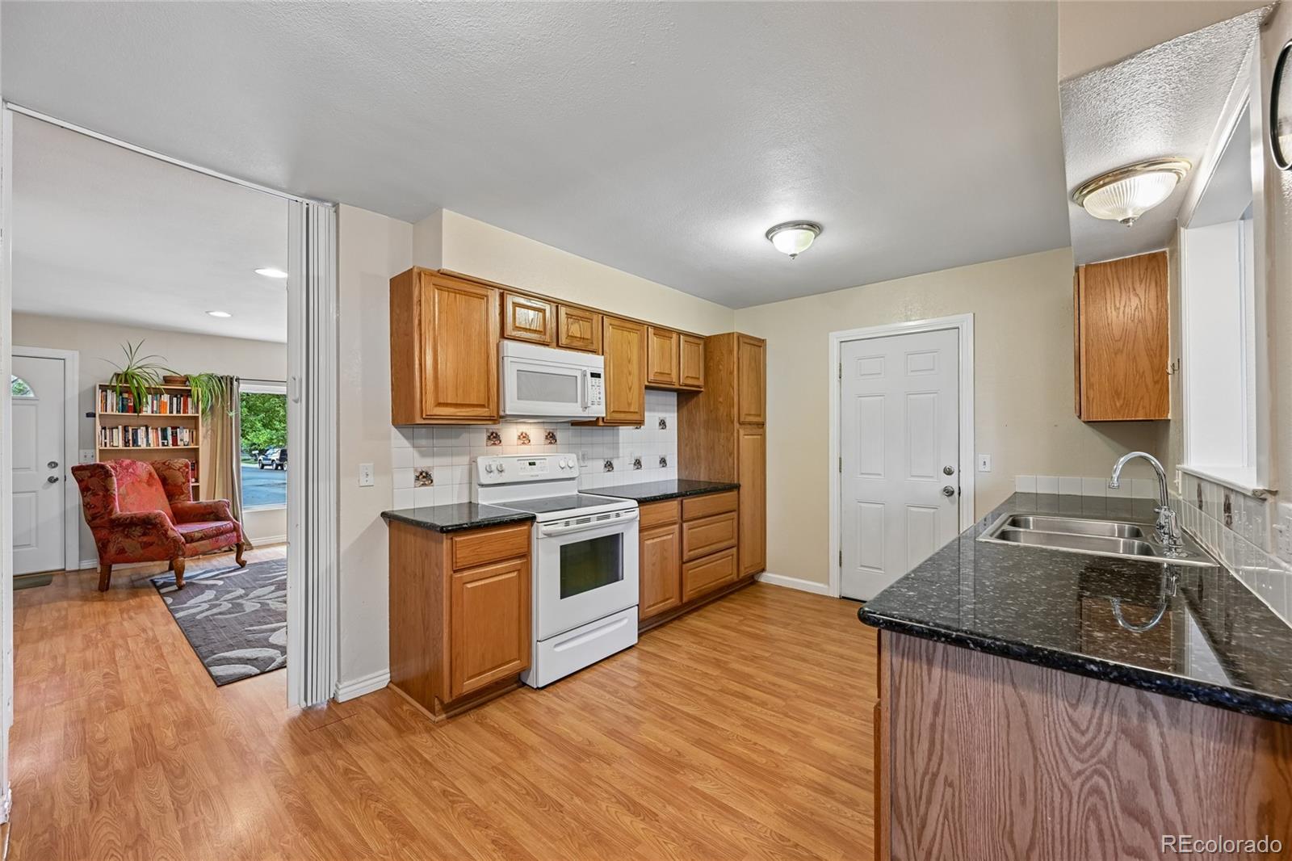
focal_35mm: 14
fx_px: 502
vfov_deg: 81.2
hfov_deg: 104.3
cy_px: 430
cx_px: 646
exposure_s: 1/8
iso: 400
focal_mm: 14
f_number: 8
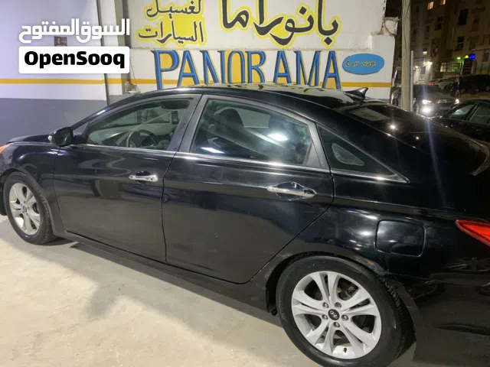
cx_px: 245
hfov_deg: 67.3
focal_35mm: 26
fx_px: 368
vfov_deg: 53.1
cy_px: 184
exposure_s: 1/60
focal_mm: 4.25
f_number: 1.8
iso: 200
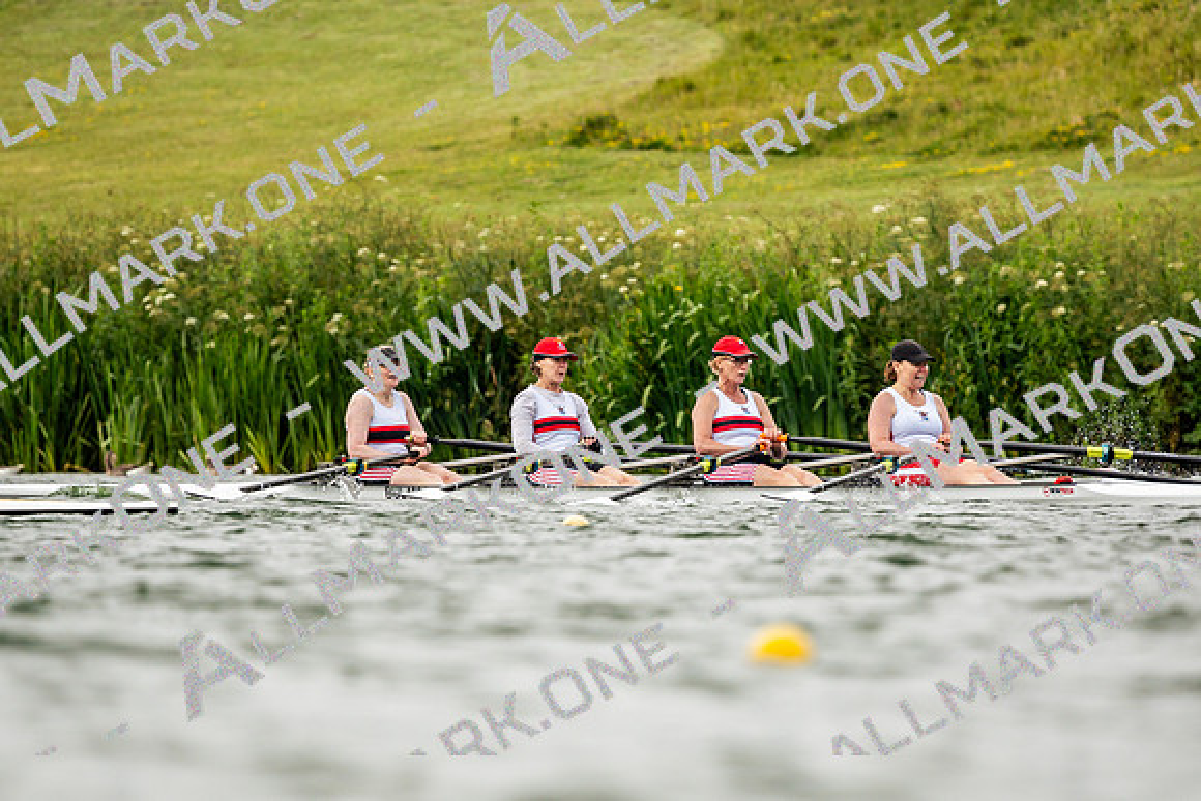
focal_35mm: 900
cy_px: 400
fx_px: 30031
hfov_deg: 2.3
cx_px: 600
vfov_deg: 1.5
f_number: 6.3
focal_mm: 600
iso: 500
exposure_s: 1/2000
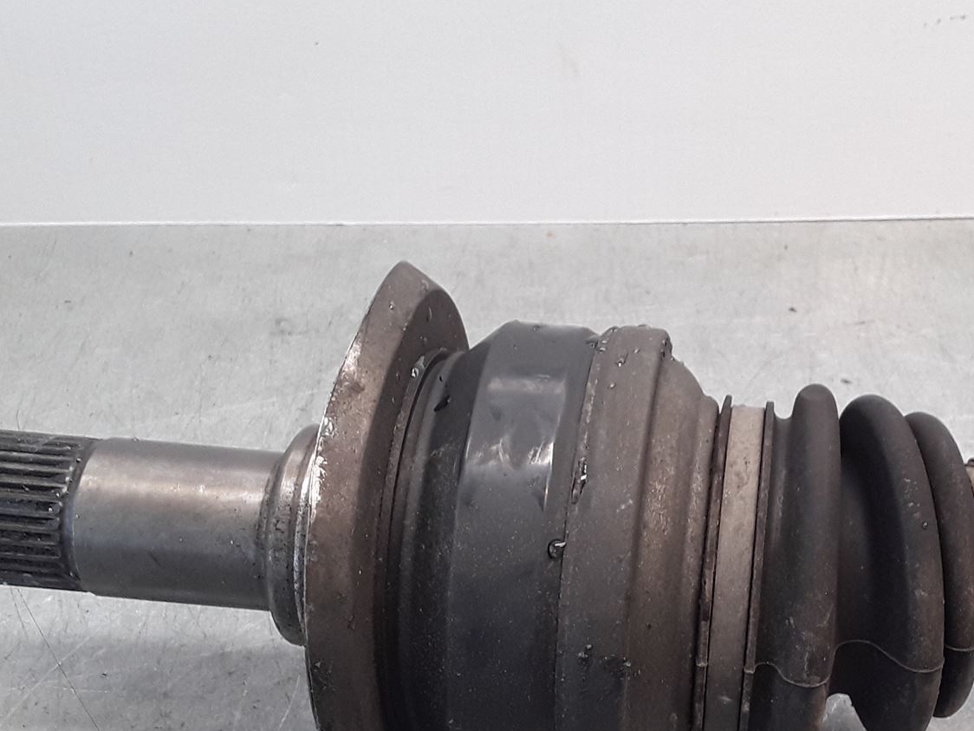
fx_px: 1435
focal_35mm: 51
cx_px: 666
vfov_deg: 28.1
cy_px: 561
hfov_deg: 37.0
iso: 50
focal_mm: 2.91
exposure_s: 1/50
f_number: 1.9
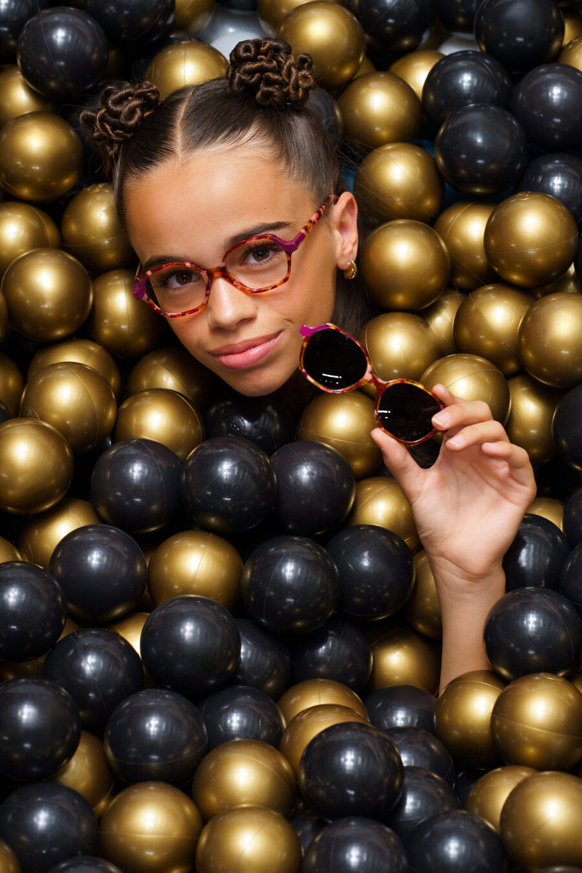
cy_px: 436
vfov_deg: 15.2
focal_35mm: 135
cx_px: 291
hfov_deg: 10.2
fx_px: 3273
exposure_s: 1/160
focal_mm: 135
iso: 800
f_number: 6.3
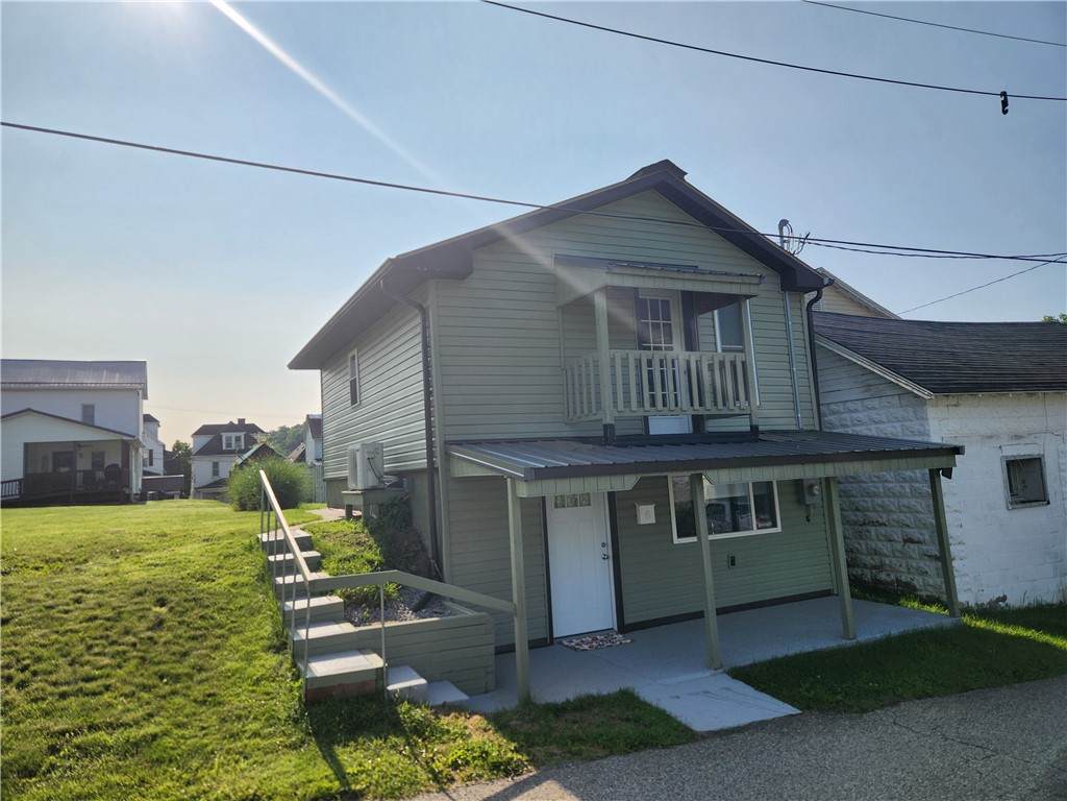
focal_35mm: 23
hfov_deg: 73.9
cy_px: 400
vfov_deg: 58.9
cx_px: 534
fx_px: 709
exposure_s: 1/3446
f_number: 1.8
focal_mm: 5.4
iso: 20
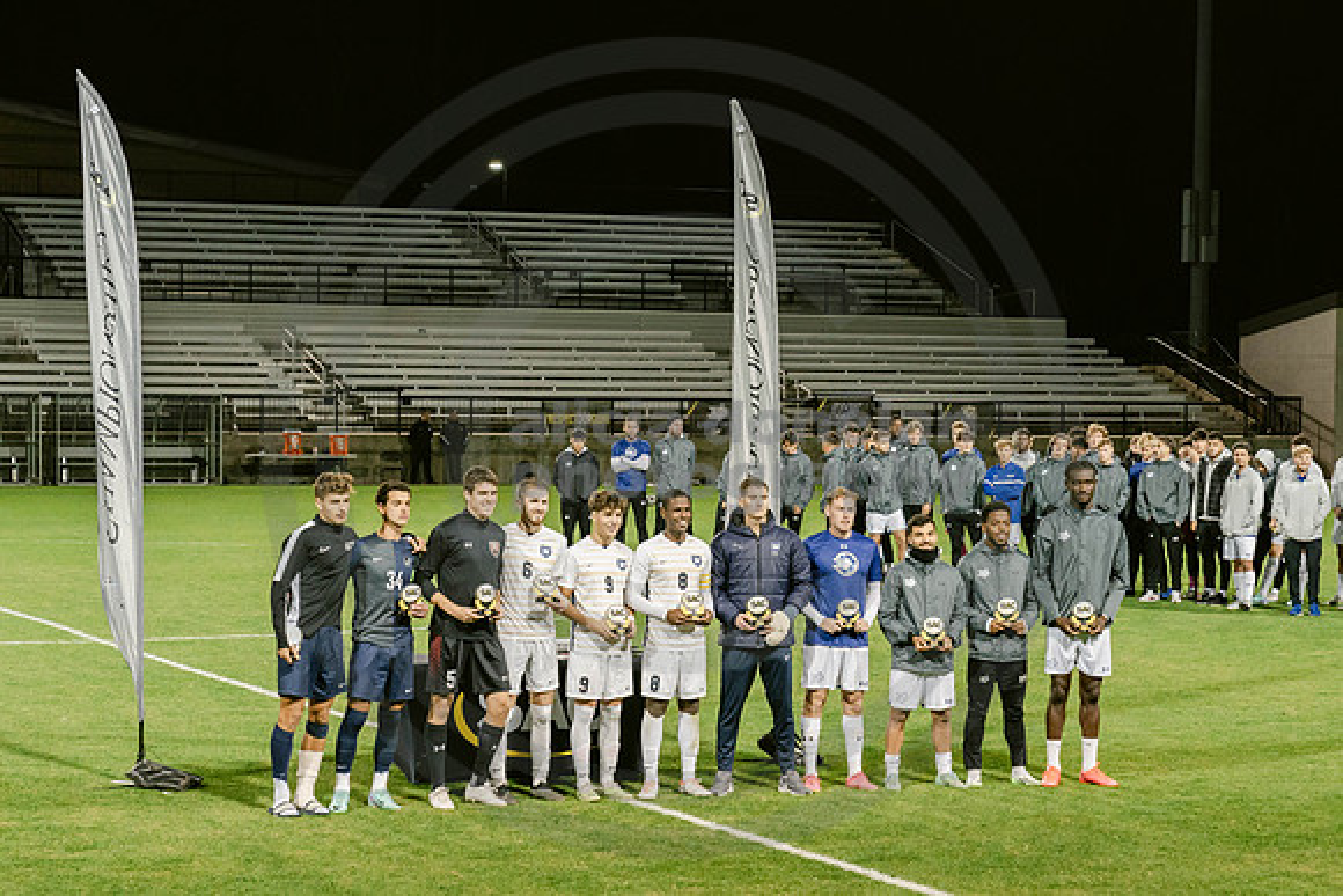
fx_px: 3584
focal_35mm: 96
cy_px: 540
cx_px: 783
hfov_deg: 21.2
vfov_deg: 14.2
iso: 2000
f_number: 4.5
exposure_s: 1/200
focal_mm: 70
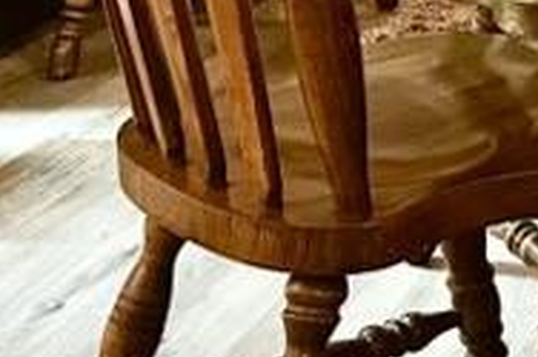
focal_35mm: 136
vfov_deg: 9.3
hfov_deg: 13.4
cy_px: -400
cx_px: 1004
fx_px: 2031
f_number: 1.78
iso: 500
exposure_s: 1/60
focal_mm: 6.86
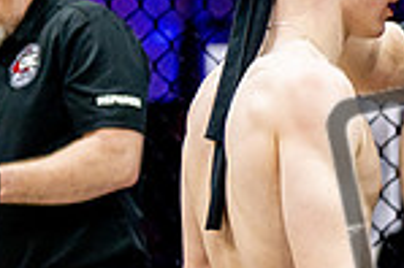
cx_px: 313
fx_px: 3195
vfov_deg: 4.8
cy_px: 144
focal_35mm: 285
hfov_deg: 7.2
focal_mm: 70
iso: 4000
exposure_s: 1/1250
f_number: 2.8
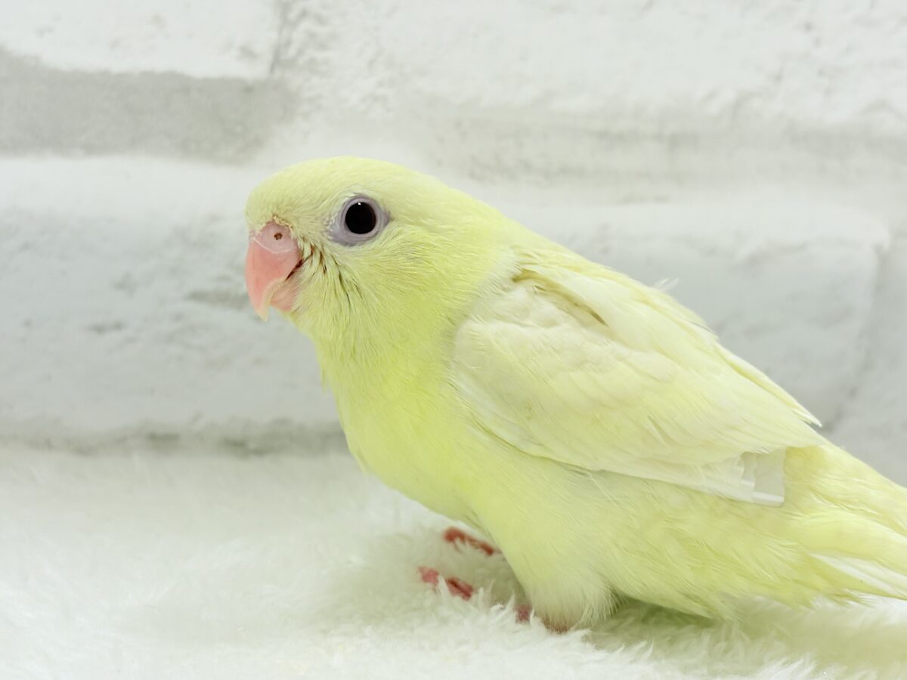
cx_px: 454
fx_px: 1362
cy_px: 340
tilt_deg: -8.4
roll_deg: -2.8
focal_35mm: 52
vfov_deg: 28.0
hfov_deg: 36.8
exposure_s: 1/100
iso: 80
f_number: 1.6
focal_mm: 5.96
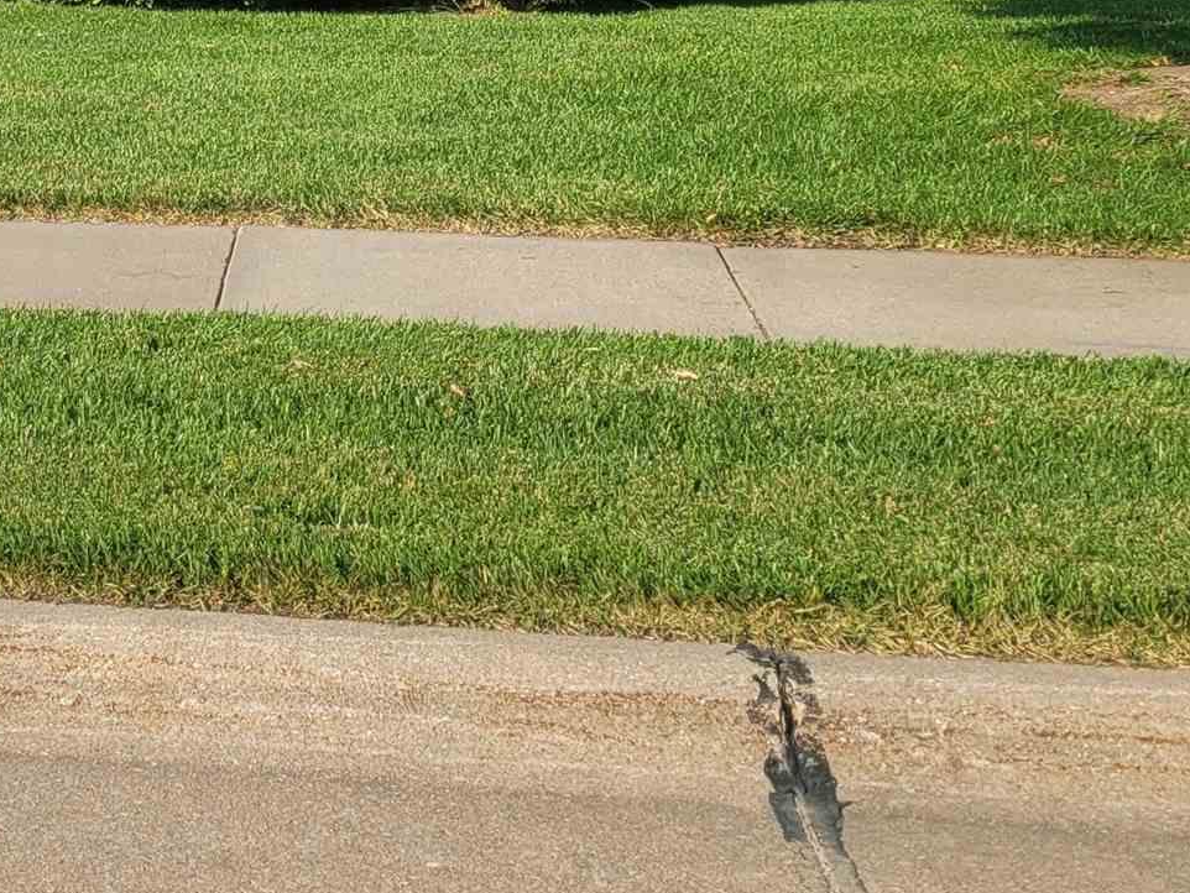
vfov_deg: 16.7
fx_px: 2854
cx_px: -273
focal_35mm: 83
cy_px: -286
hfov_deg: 21.7
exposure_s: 1/1751
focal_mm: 5.4
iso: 40
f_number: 1.8
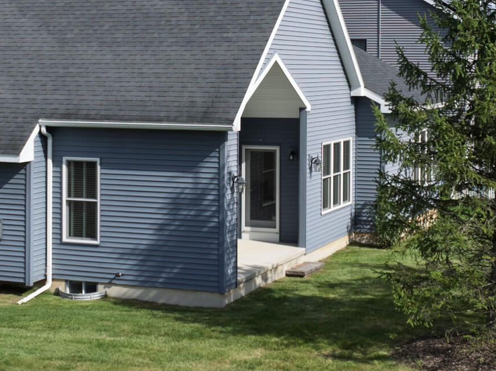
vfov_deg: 17.7
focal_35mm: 83
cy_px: 118
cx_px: 221
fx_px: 1188
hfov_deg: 23.6
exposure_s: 1/2000
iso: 100
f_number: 2.8
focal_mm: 12.29
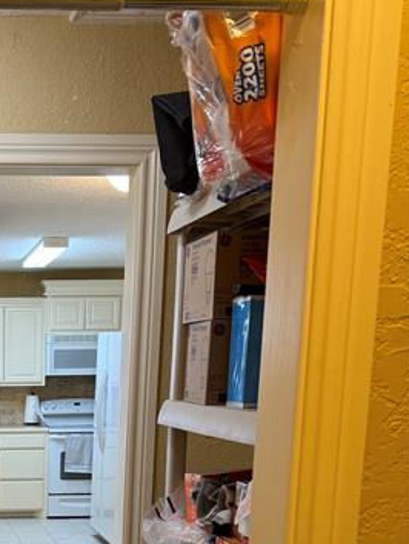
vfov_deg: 33.8
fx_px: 818
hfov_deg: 26.1
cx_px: -29
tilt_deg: -10.9
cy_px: 535
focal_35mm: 52
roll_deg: -0.4
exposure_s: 1/60
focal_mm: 6.76
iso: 160
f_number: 1.78
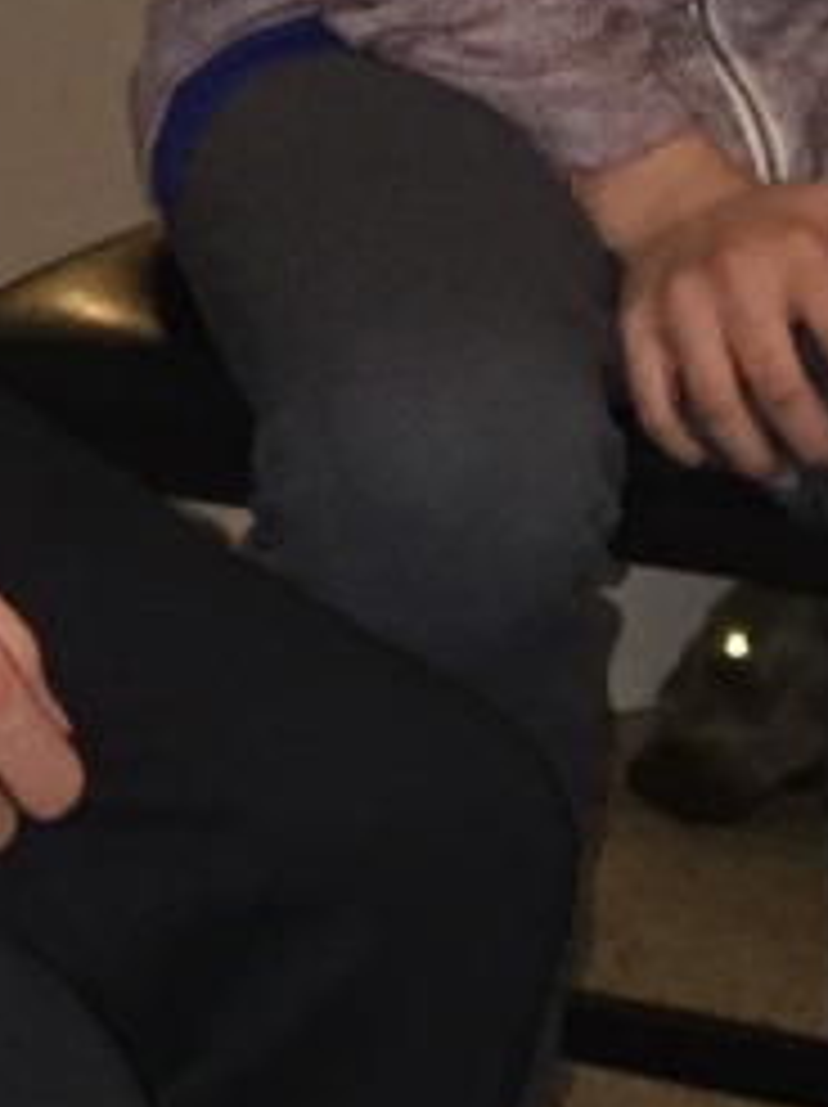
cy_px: -56
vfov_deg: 12.1
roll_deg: -0.2
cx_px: -868
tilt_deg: -5.9
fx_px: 5144
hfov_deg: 8.7
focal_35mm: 161
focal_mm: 4.15
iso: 200
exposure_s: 1/16
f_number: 2.2
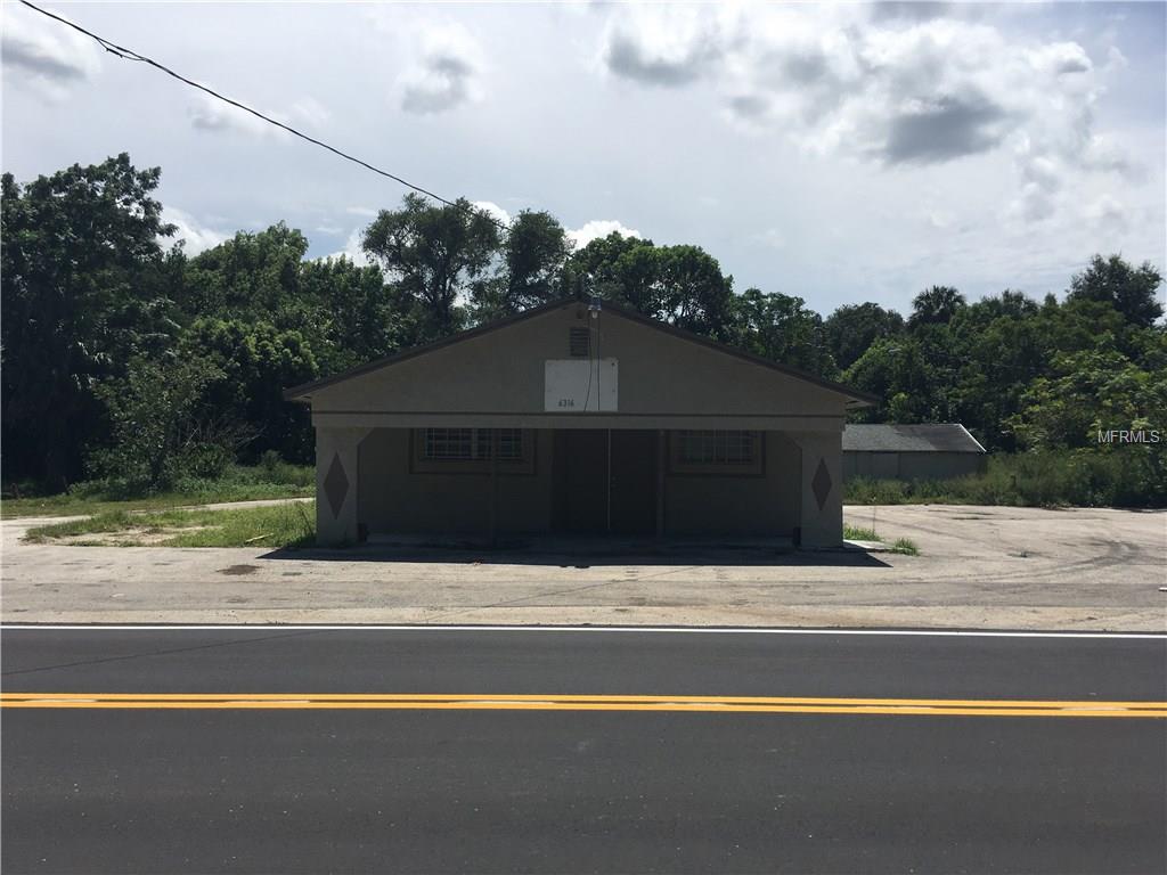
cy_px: 438
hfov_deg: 61.7
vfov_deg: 48.2
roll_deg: +0.5
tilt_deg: +2.7
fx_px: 978
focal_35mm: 29
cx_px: 584
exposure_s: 1/3497
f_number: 2.2
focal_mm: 4.15
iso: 25
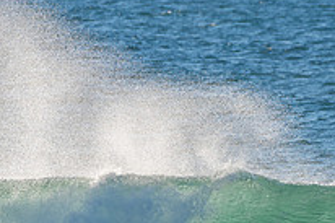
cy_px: 278
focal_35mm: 1726
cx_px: 223
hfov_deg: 1.2
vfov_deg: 0.8
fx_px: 16048
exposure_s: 1/320
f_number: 8
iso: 64
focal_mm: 500
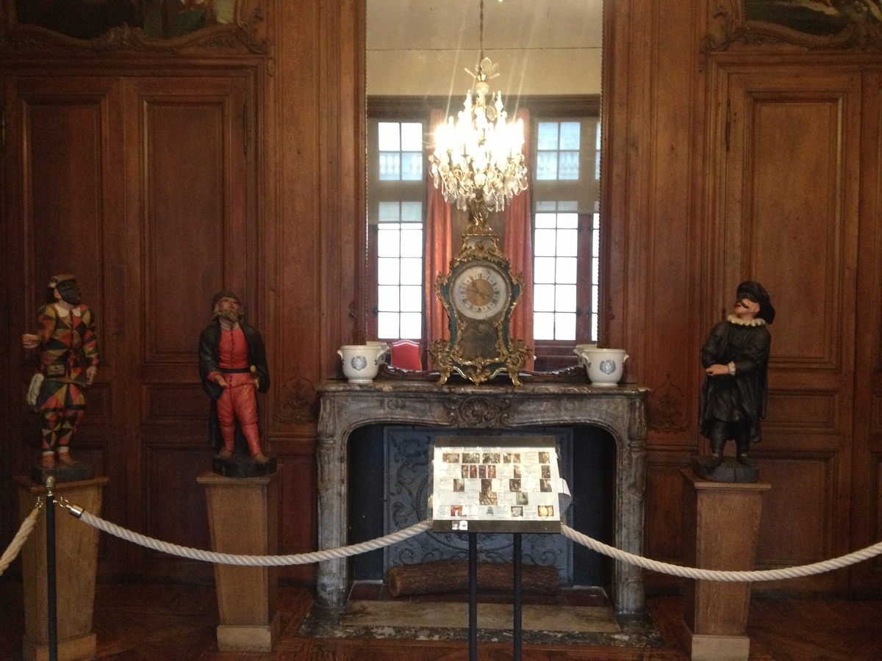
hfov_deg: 52.6
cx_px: 441
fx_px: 892
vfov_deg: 40.7
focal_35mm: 35
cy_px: 330
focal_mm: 4.28
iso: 500
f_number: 2.4
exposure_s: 1/15
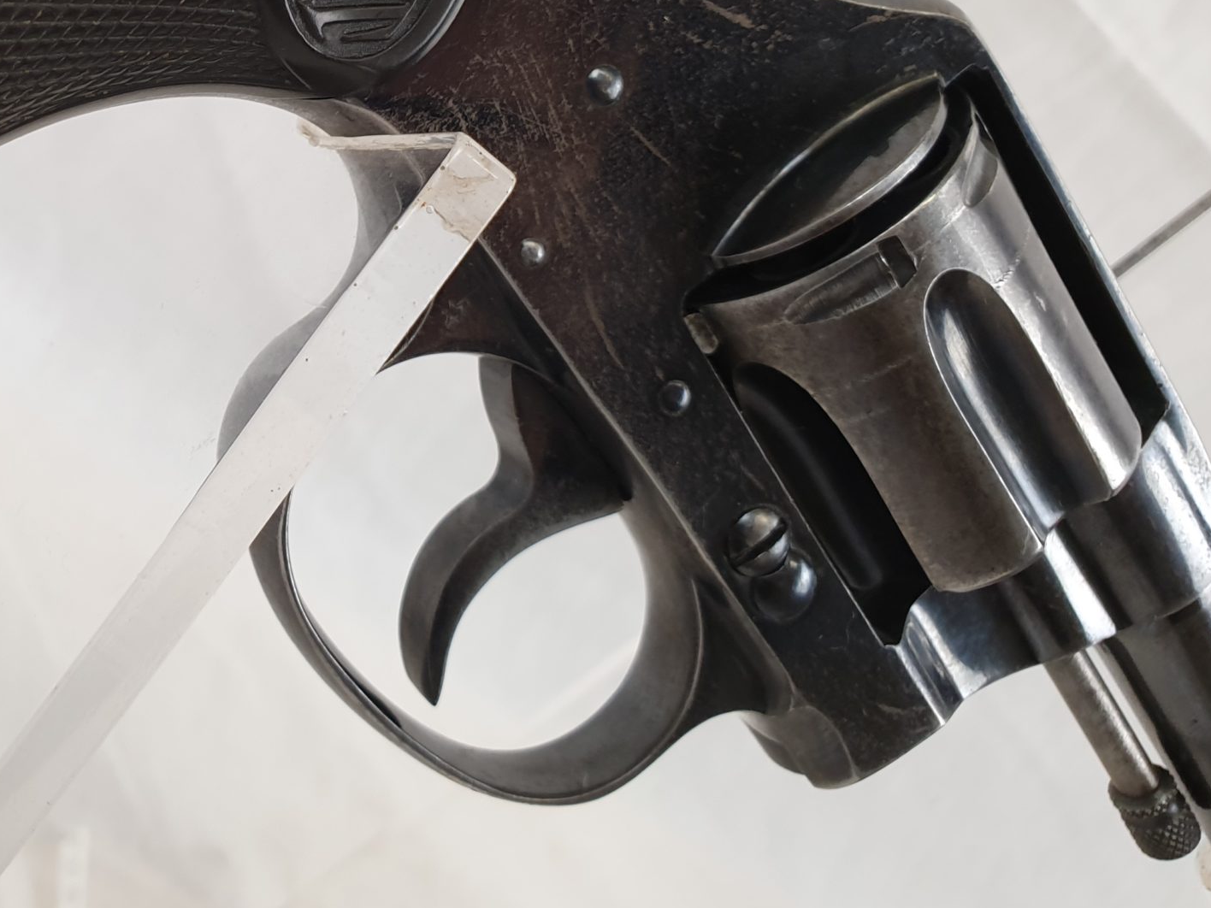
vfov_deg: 29.7
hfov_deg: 38.2
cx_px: 166
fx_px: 1644
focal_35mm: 47
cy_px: 106
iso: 100
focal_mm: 4.3
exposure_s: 1/50
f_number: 2.4
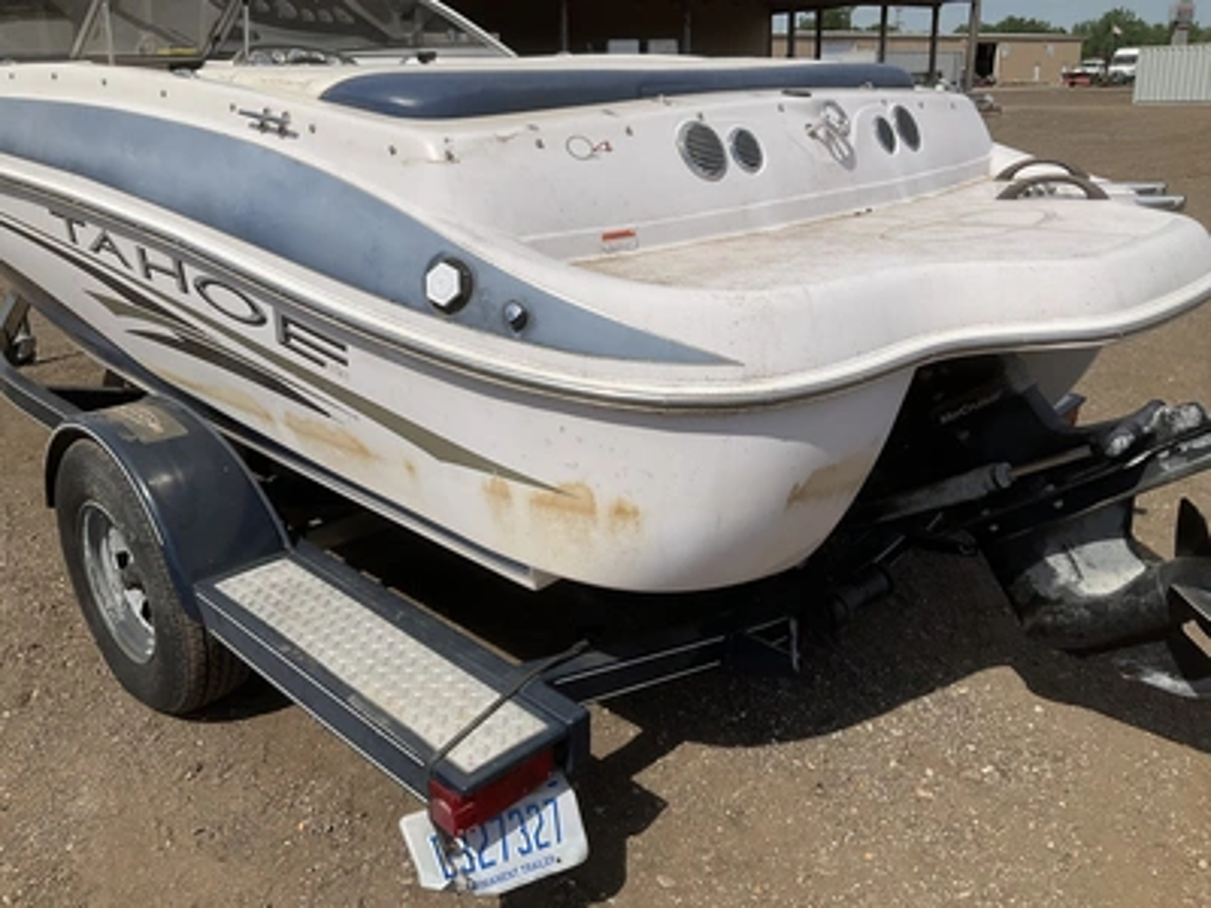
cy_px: 454
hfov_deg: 61.7
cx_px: 606
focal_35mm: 29
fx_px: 1015
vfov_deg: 48.2
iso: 25
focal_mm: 3
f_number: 1.8
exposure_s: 1/3534
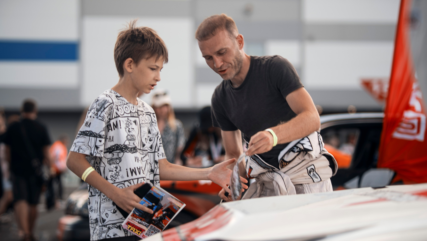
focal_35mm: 89
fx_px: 1008
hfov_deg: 23.9
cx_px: 214
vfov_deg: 13.6
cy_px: 120
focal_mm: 85
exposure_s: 1/100
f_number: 1.8
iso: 100
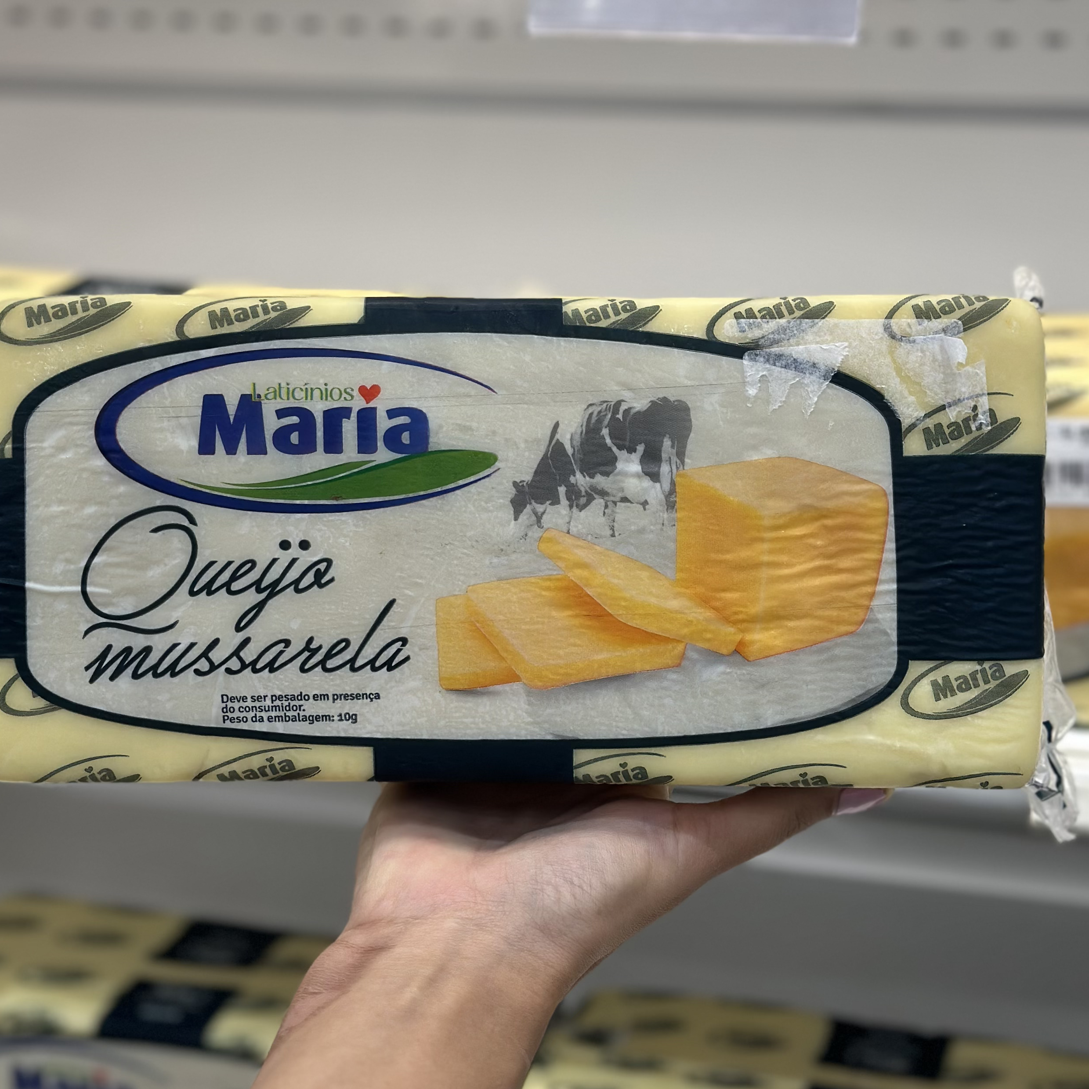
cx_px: 561
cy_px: 443
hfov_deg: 25.0
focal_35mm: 69
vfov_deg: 25.0
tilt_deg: -16.9
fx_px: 2456
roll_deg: +0.8
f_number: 1.78
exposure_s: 1/120
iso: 100
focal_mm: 6.86
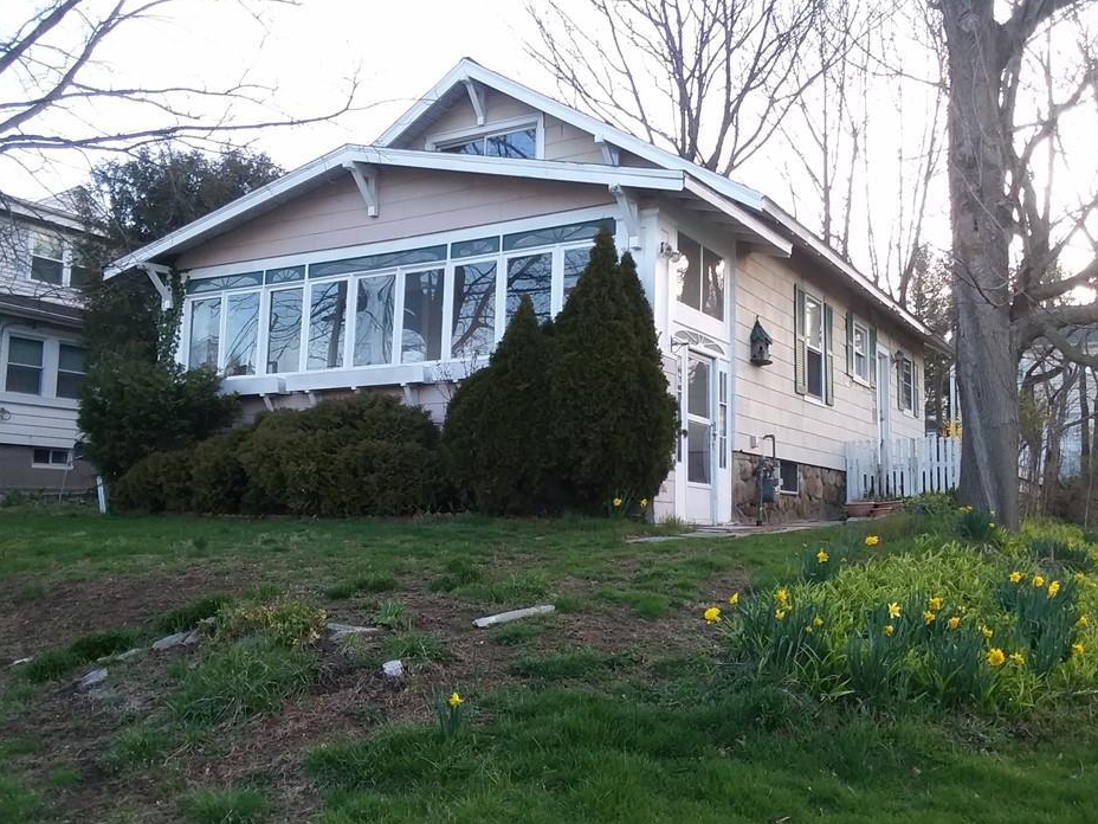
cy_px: 429
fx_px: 1015
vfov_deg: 44.2
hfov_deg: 56.8
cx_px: 583
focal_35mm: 32
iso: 40
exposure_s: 1/122
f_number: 1.9
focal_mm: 2.47
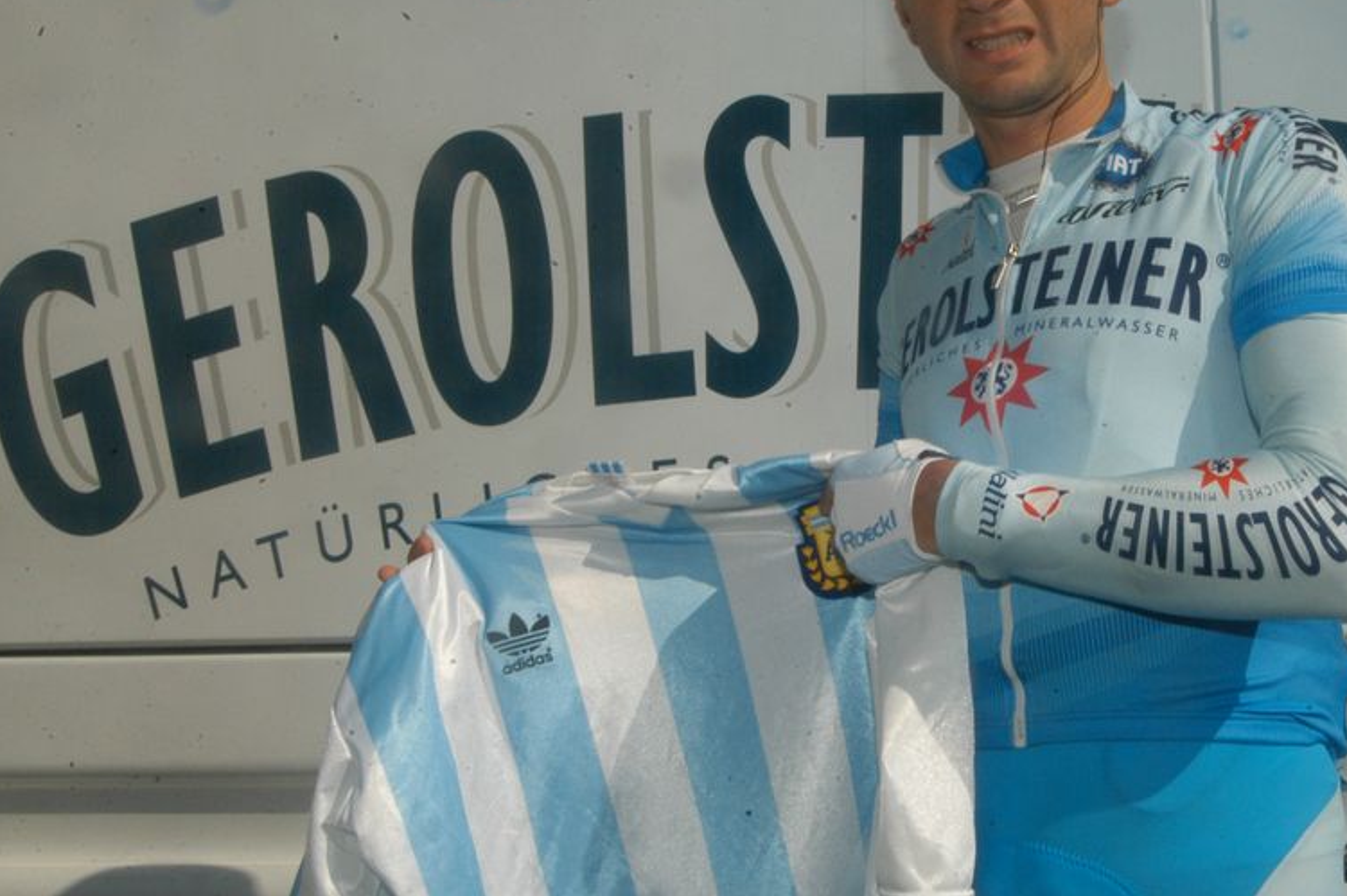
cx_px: 1004
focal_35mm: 41
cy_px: 379
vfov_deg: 32.7
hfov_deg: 46.0
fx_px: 1526
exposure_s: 1/180
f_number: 20
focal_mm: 17
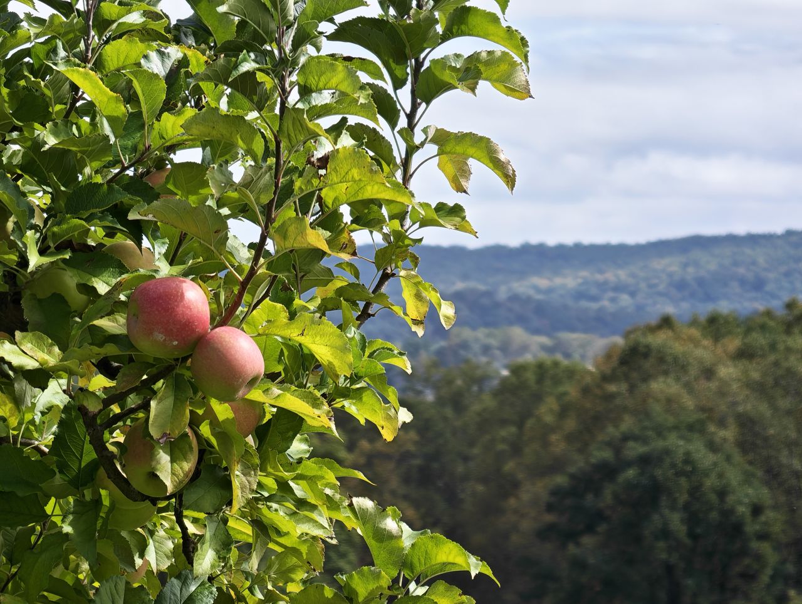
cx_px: 401
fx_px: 5337
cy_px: 302
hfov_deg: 8.6
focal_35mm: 230
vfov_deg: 6.5
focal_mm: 22.48
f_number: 2.6
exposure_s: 1/380
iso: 50
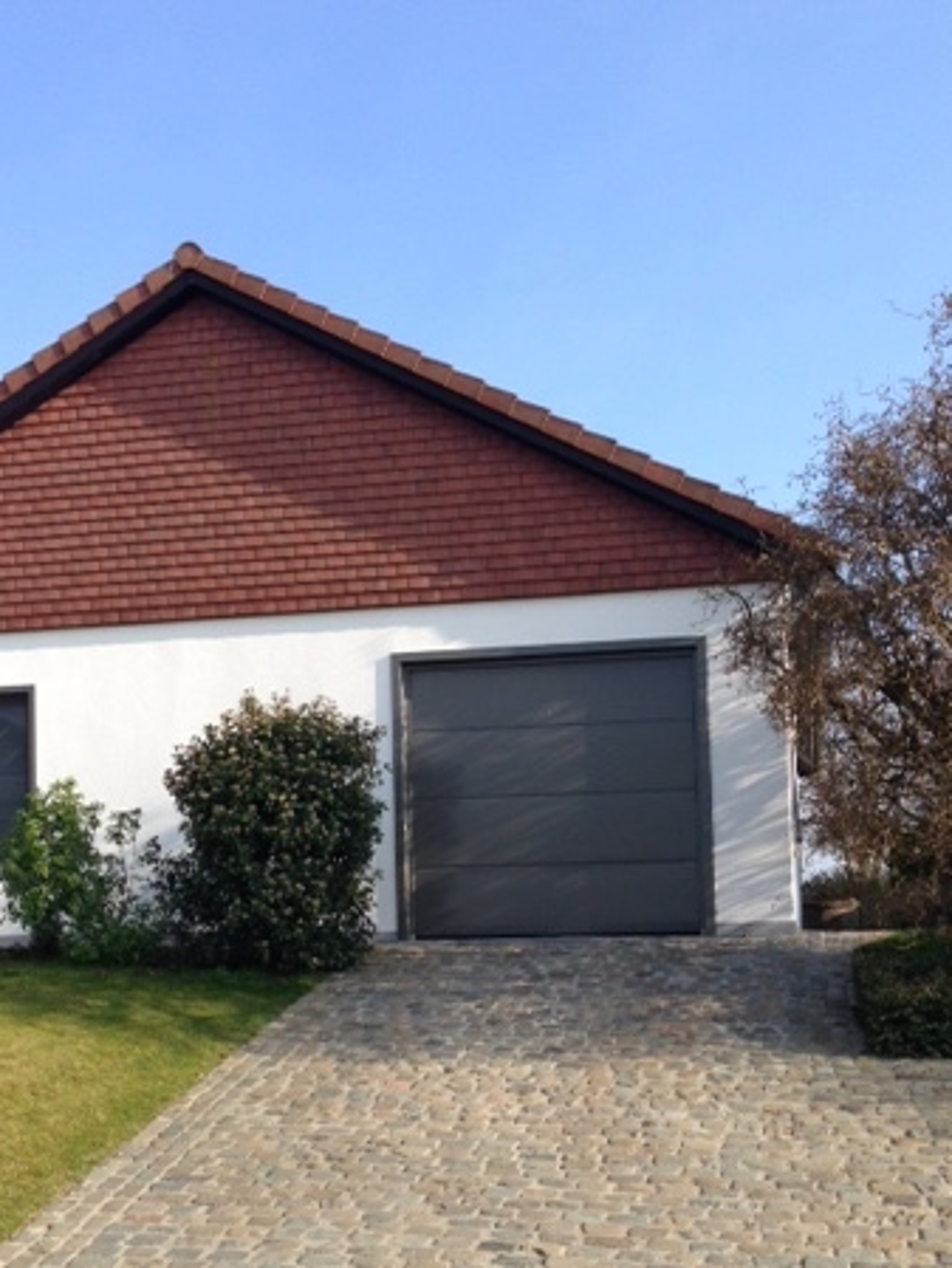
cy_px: 836
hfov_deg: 30.8
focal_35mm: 47
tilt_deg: +6.4
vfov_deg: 40.0
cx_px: 376
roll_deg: +0.9
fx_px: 1723
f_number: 2.4
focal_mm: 4.12
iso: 50
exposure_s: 1/834
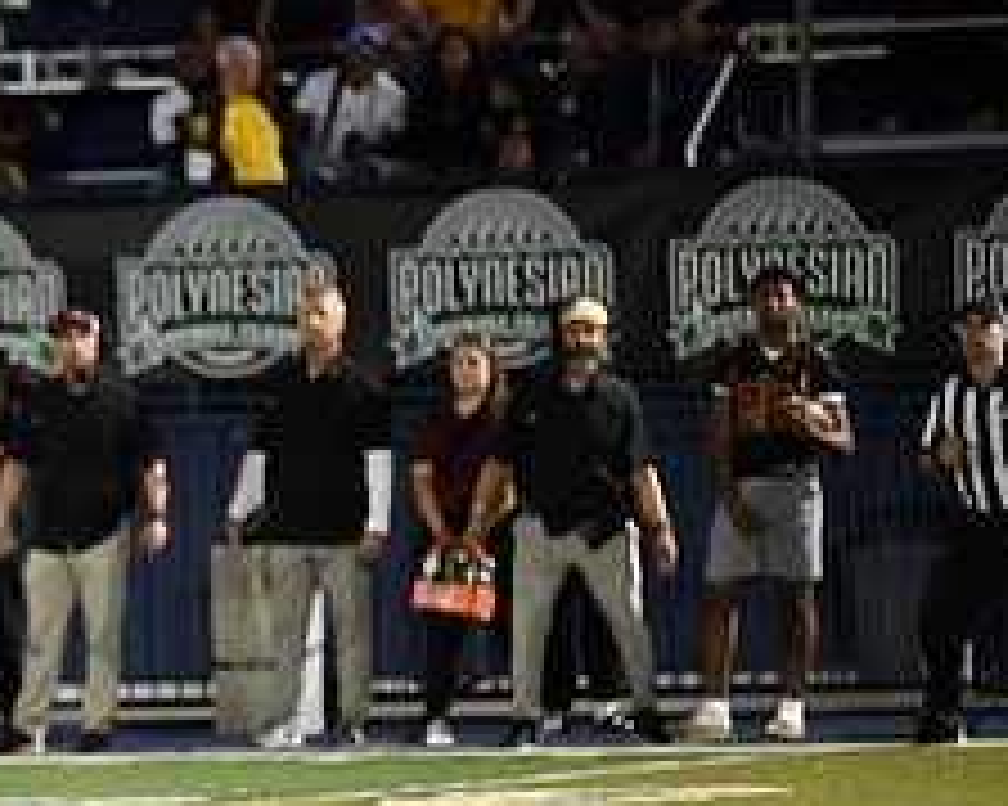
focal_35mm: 487
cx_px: -248
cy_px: 678
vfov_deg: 3.2
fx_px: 14522
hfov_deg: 4.0
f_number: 2.8
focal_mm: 200
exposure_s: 1/1250
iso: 4500
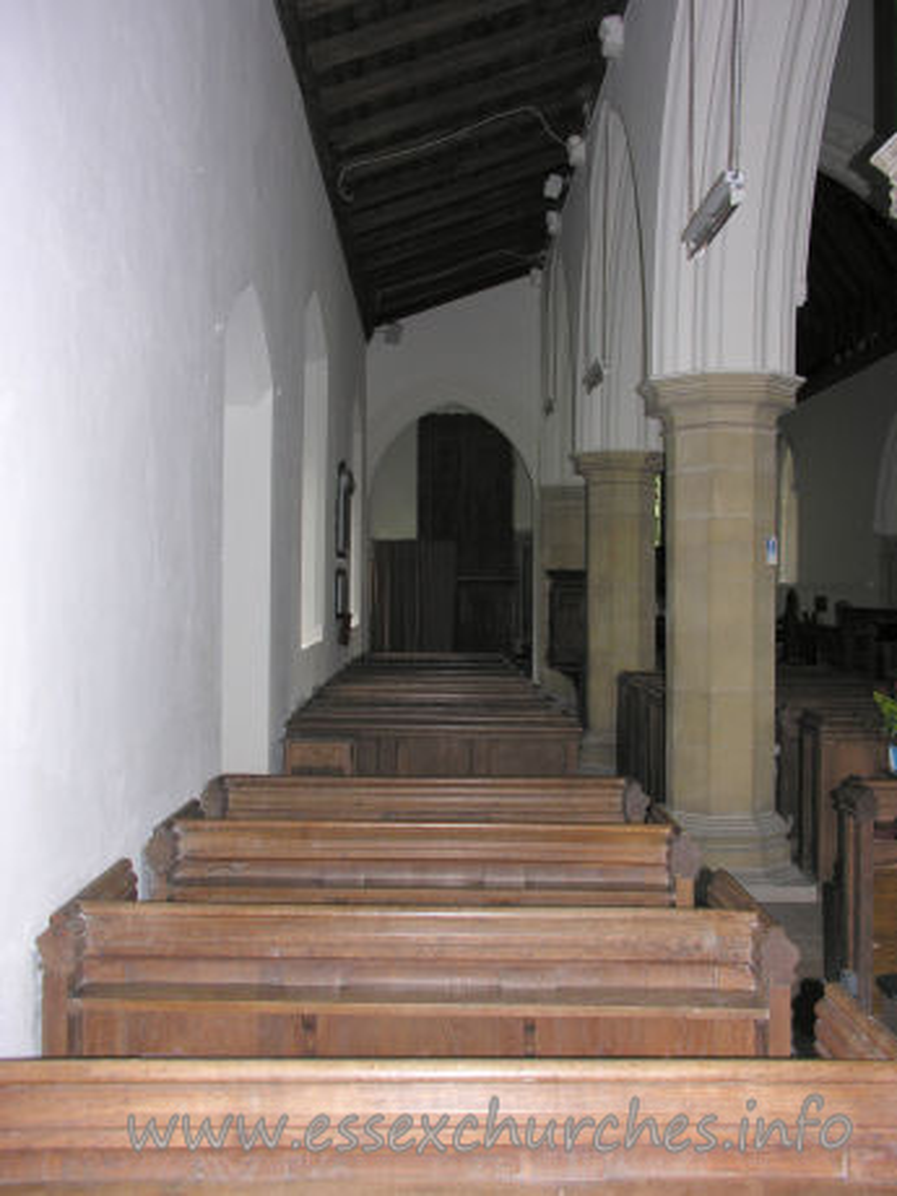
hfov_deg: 40.7
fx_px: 1209
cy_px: 598
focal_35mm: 35
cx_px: 448
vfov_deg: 52.6
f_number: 2.8
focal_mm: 8.9
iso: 91
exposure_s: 1/60.1
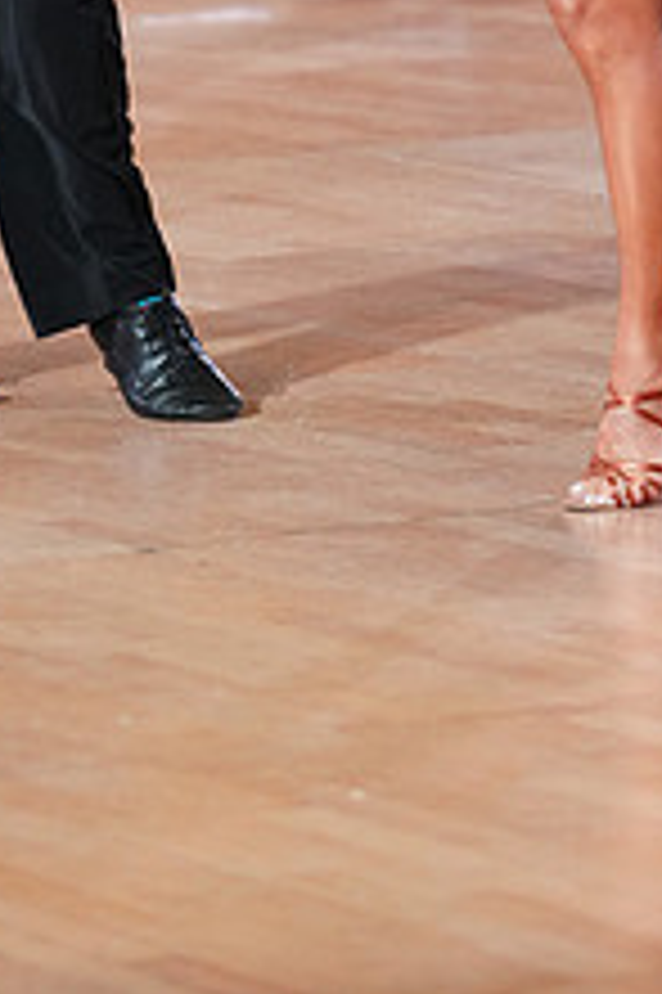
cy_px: -301
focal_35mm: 315
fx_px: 8702
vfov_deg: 6.5
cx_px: 372
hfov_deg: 4.4
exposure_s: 1/400
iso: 2000
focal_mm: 120
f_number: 2.8
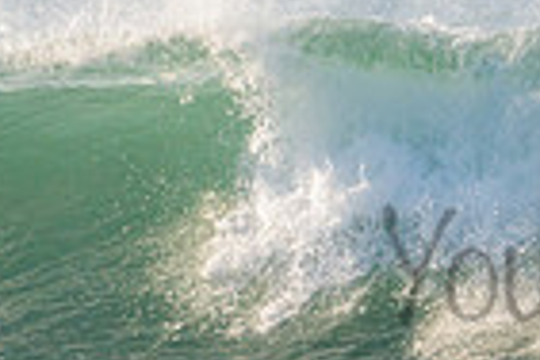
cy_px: 232
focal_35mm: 2062
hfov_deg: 1.0
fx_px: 30928
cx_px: 777
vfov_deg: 0.7
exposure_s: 1/1600
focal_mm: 500
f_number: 5.6
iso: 220
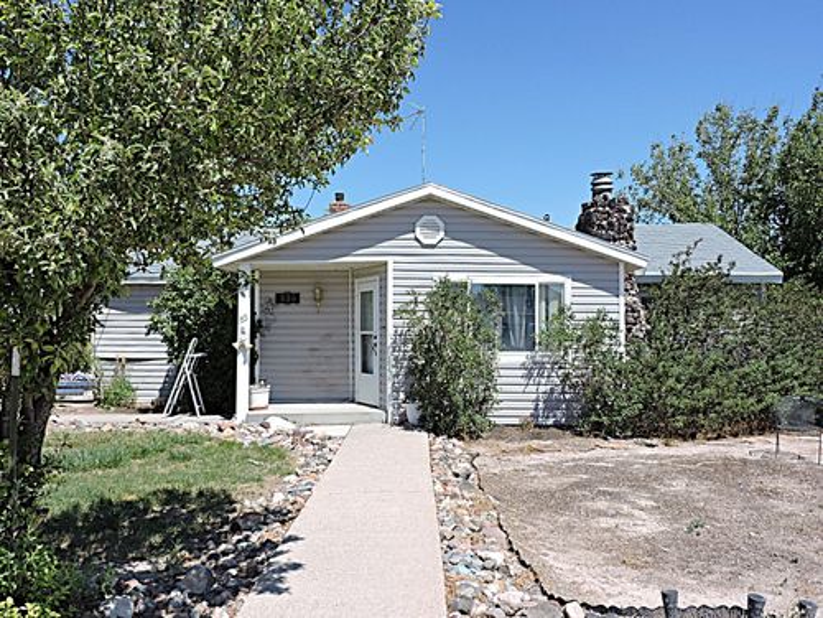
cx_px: 412
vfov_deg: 46.8
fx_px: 713
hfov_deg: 60.0
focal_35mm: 30
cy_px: 309
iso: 100
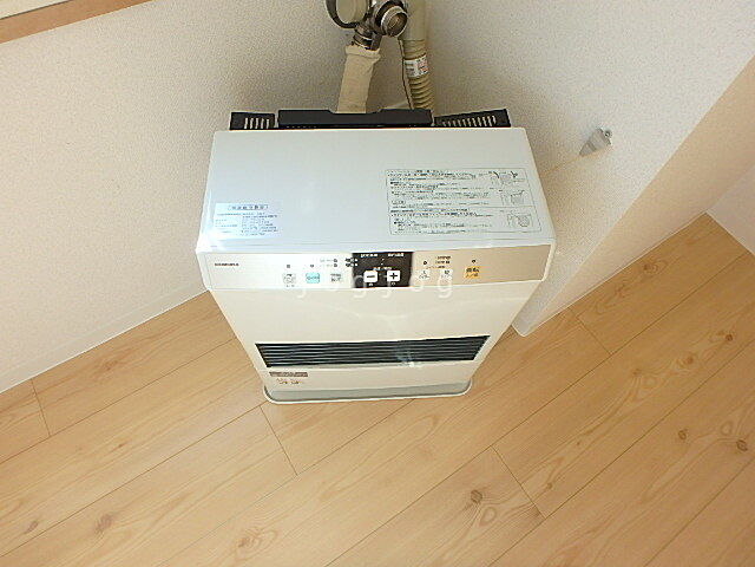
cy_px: 284
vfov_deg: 63.4
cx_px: 378
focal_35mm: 21
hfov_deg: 79.0
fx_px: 458
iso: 125
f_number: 3.5
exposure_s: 1/100
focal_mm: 3.7
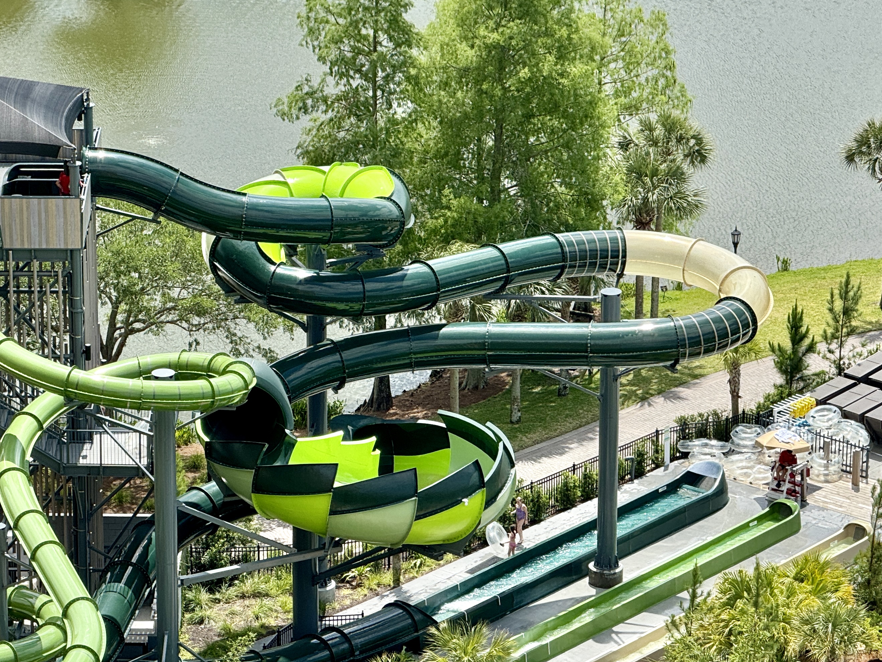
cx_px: 252
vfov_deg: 8.1
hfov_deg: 10.7
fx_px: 4688
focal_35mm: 184
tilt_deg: -22.9
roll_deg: +0.3
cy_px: 485
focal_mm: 15.66
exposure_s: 1/1048
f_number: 2.8
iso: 50
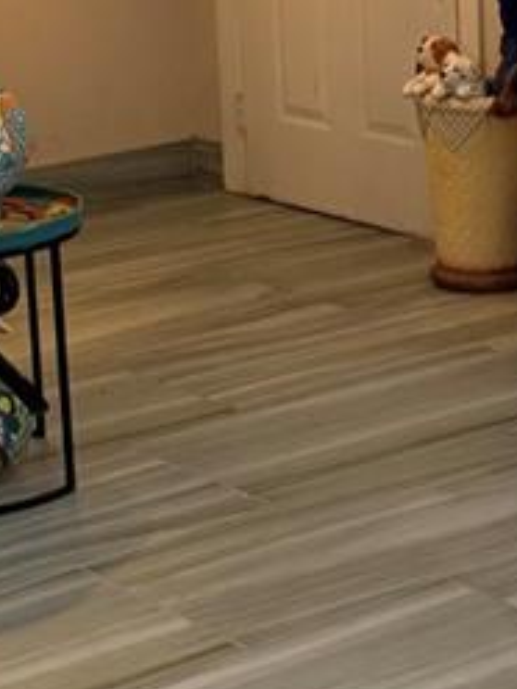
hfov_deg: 12.7
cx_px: 386
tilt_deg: -11.2
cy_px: 175
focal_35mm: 116
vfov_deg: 16.9
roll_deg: +2.8
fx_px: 2310
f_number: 1.78
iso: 500
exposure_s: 1/60
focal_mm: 6.76
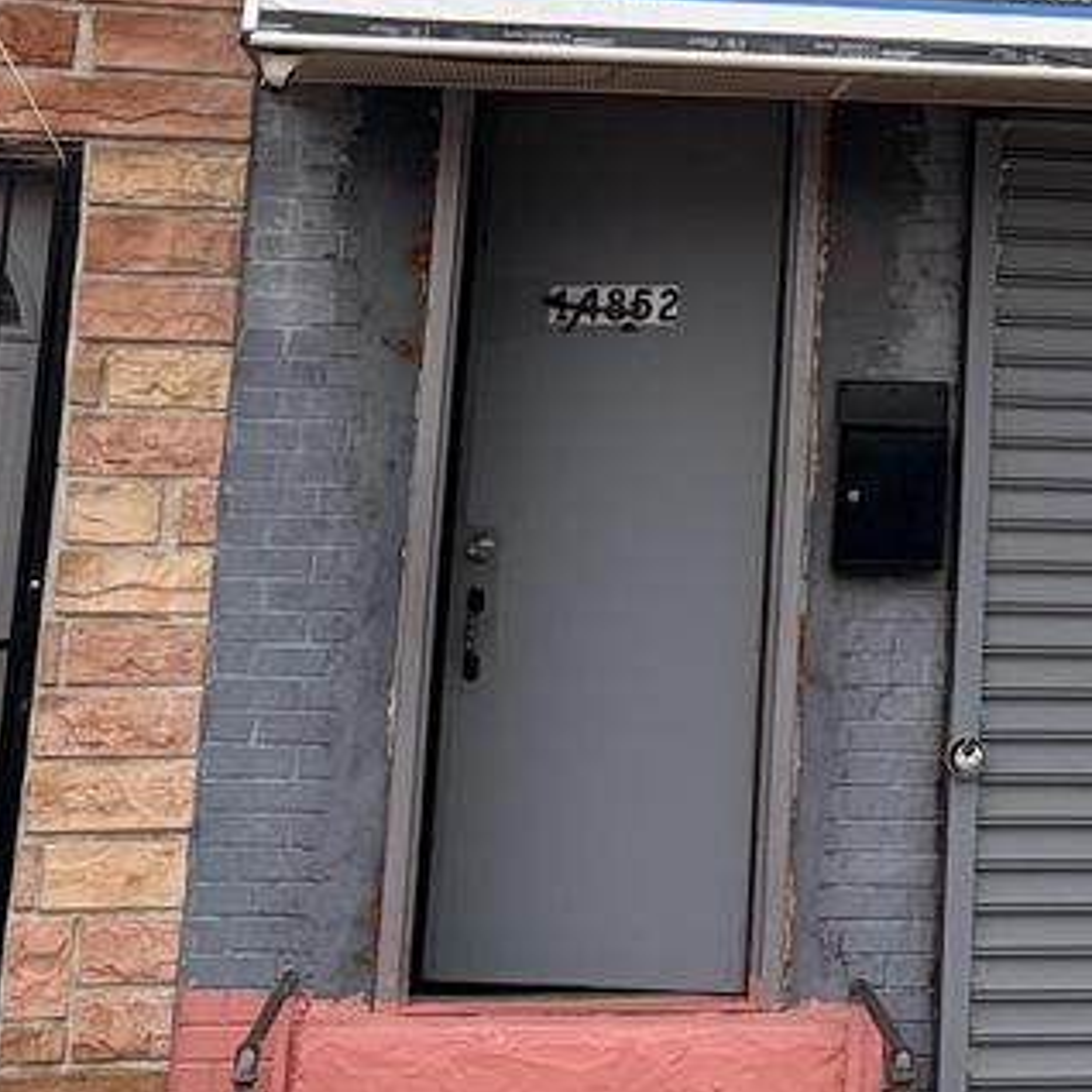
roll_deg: -0.9
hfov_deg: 21.4
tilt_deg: +13.3
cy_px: -144
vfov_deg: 21.0
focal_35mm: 78
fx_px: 2784
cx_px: 1116
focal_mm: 5.96
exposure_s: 1/2141
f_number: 1.6
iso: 64
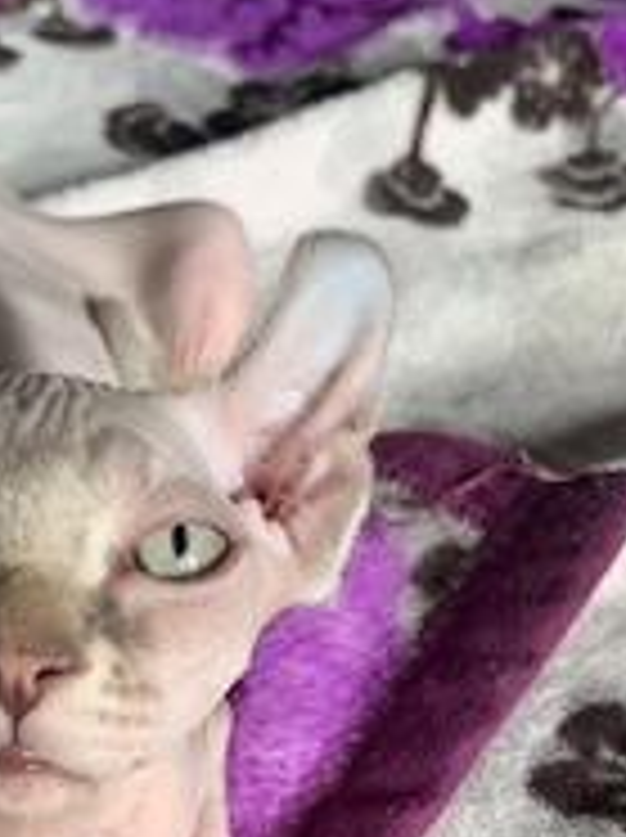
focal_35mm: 56
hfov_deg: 25.6
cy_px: 788
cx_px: 126
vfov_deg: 32.3
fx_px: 1353
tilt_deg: -47.2
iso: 32
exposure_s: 1/121
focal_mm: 4.25
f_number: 1.8
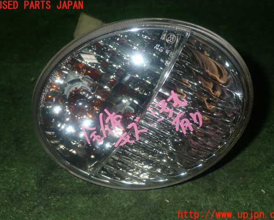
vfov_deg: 34.9
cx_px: 141
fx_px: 349
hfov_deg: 42.9
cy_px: 110
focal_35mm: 43
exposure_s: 1/40
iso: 320
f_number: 8
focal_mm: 7.31
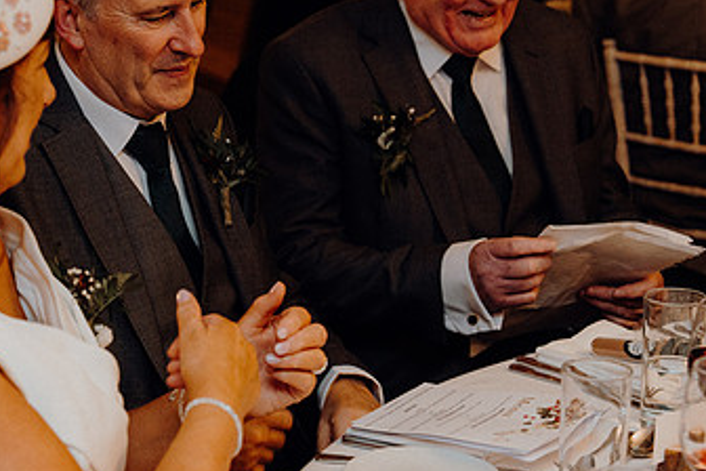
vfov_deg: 12.8
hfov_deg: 19.0
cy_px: 216
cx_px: 164
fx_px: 2098
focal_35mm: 107
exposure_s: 1/160
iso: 2500
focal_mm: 62
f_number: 3.5
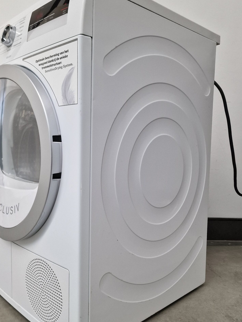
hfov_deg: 45.0
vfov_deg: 58.3
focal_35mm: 31
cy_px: 163
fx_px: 289
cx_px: 88
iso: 320
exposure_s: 1/100
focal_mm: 6.4
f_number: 1.8
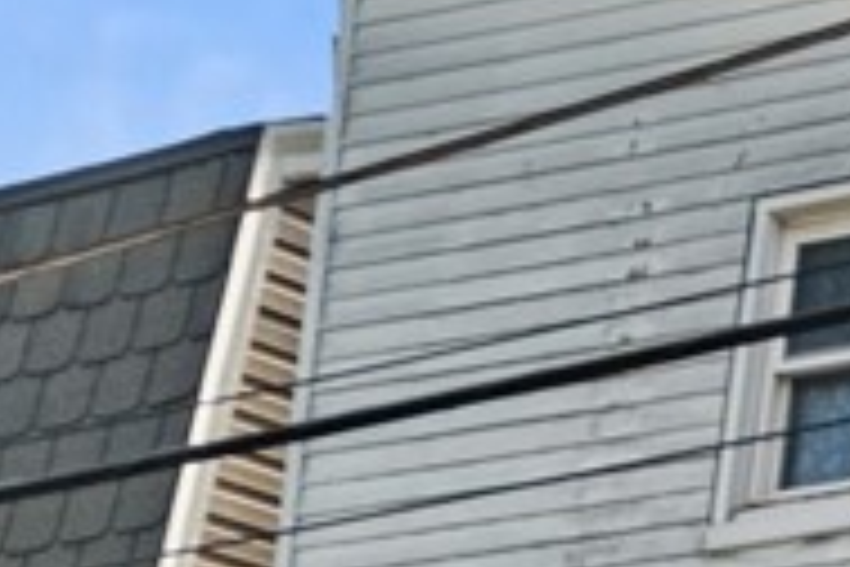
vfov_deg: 7.1
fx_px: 4486
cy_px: 999
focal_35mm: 190
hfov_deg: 9.9
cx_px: 1812
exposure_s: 1/1700
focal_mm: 21.9
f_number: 4
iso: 500
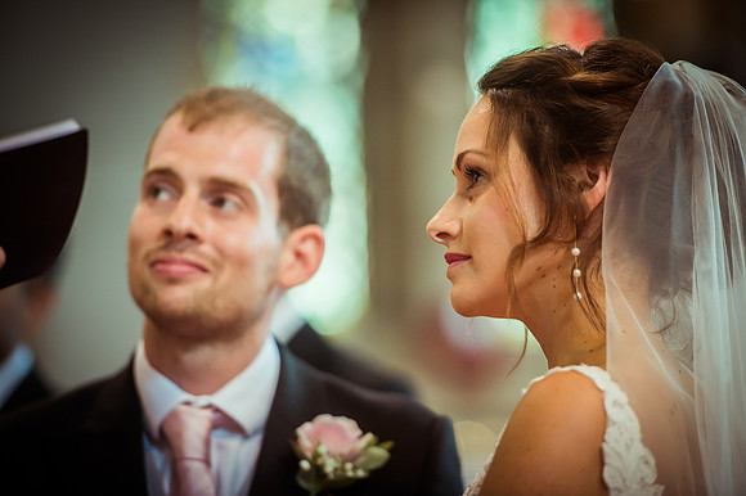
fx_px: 4142
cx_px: 373
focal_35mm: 200
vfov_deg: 6.9
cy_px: 248
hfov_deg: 10.3
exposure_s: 1/320
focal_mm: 200
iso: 2800
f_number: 2.8
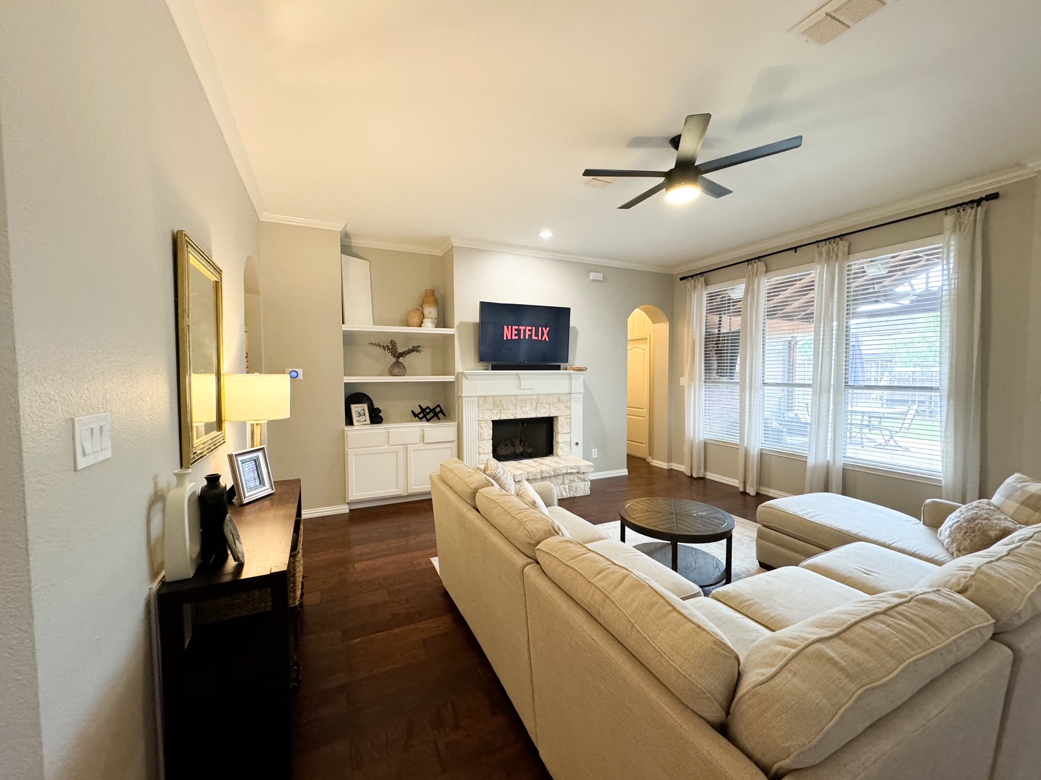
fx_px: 421
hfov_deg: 102.1
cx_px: 520
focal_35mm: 14
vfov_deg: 85.7
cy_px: 390
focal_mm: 2.22
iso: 400
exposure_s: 1/60
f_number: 2.2
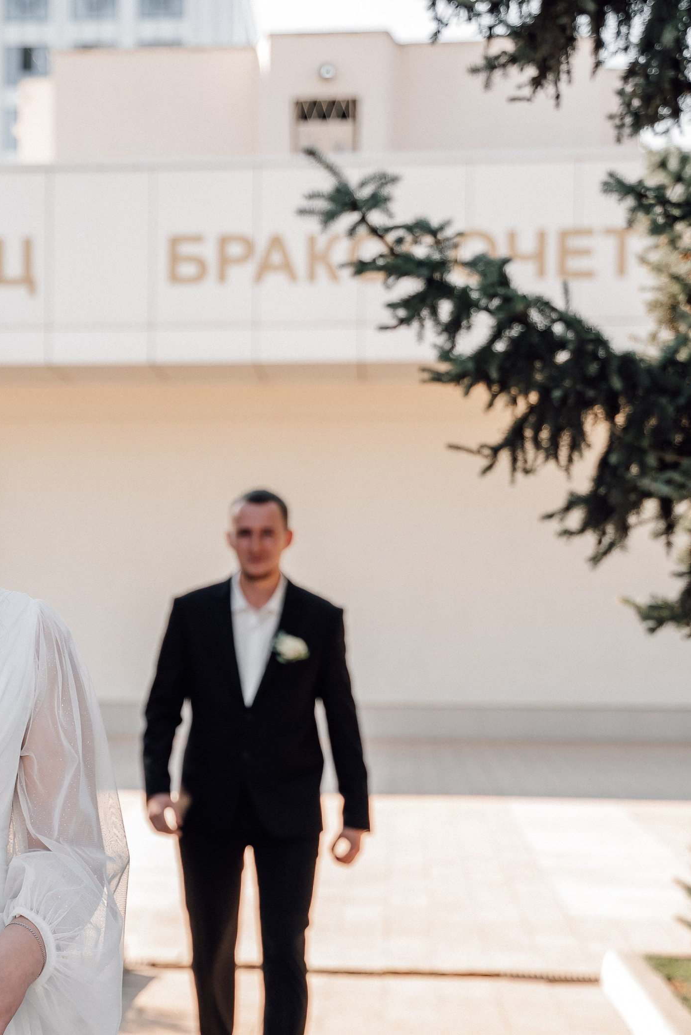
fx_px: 2588
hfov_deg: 15.0
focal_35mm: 90
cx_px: 68
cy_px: 752
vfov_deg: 22.4
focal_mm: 49
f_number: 3.5
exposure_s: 1/500
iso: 250
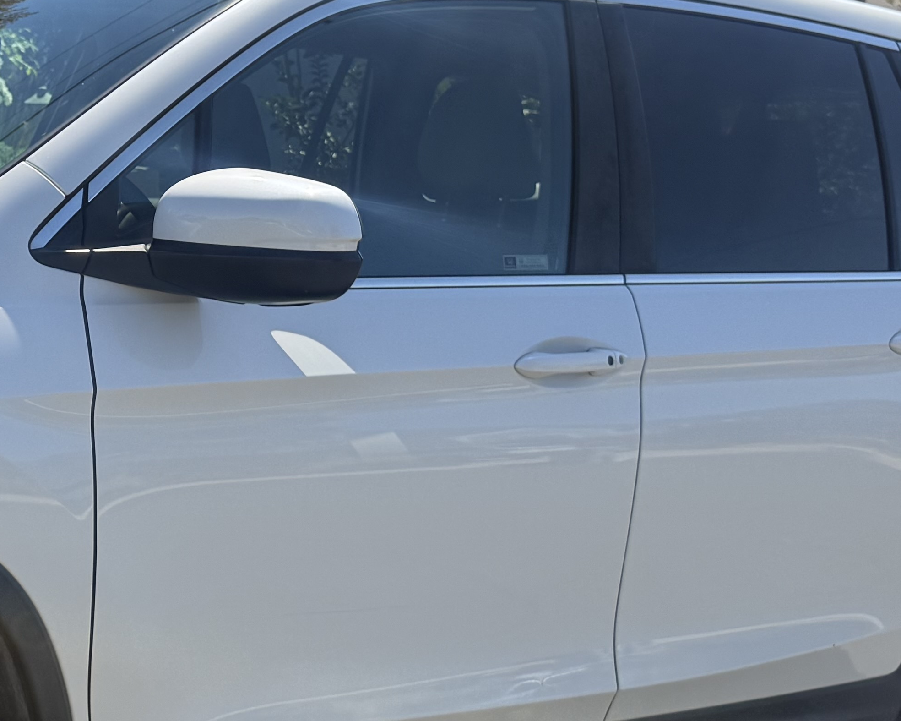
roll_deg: +1.8
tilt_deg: -6.5
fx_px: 1813
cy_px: 251
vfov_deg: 22.4
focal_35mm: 68
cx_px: 8
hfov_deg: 26.5
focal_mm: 6.76
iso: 80
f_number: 1.78
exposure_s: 1/3279
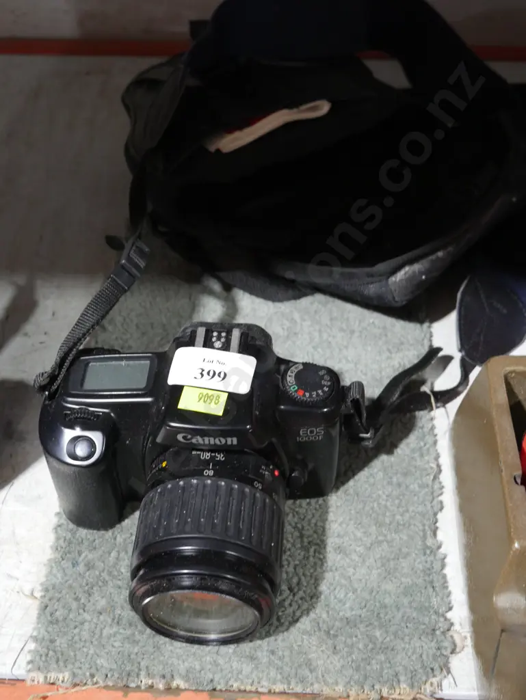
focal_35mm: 48
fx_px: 972
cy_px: 350
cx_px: 263
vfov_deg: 39.6
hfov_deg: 30.3
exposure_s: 1/60
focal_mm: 24
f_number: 5.2
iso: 2000
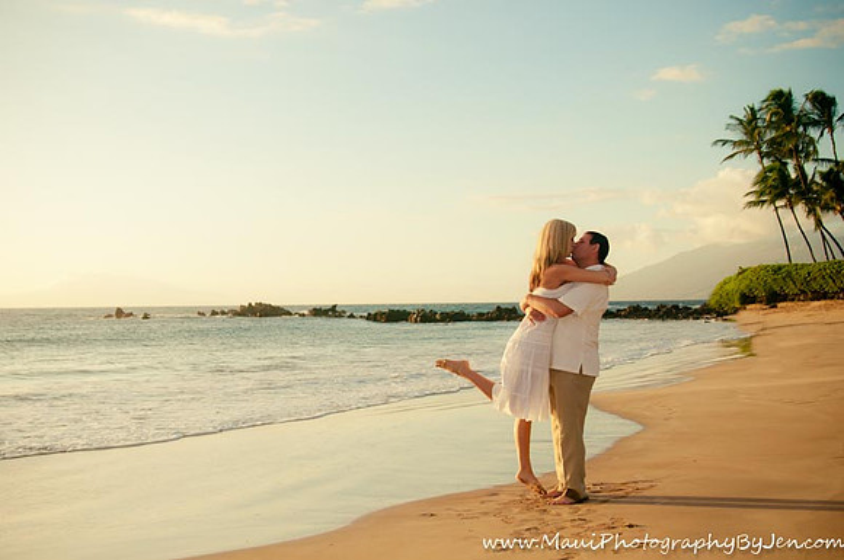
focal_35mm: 42
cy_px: 280
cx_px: 422
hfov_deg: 46.5
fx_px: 983
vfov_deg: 31.8
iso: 200
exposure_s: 1/1600
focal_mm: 28
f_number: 2.8
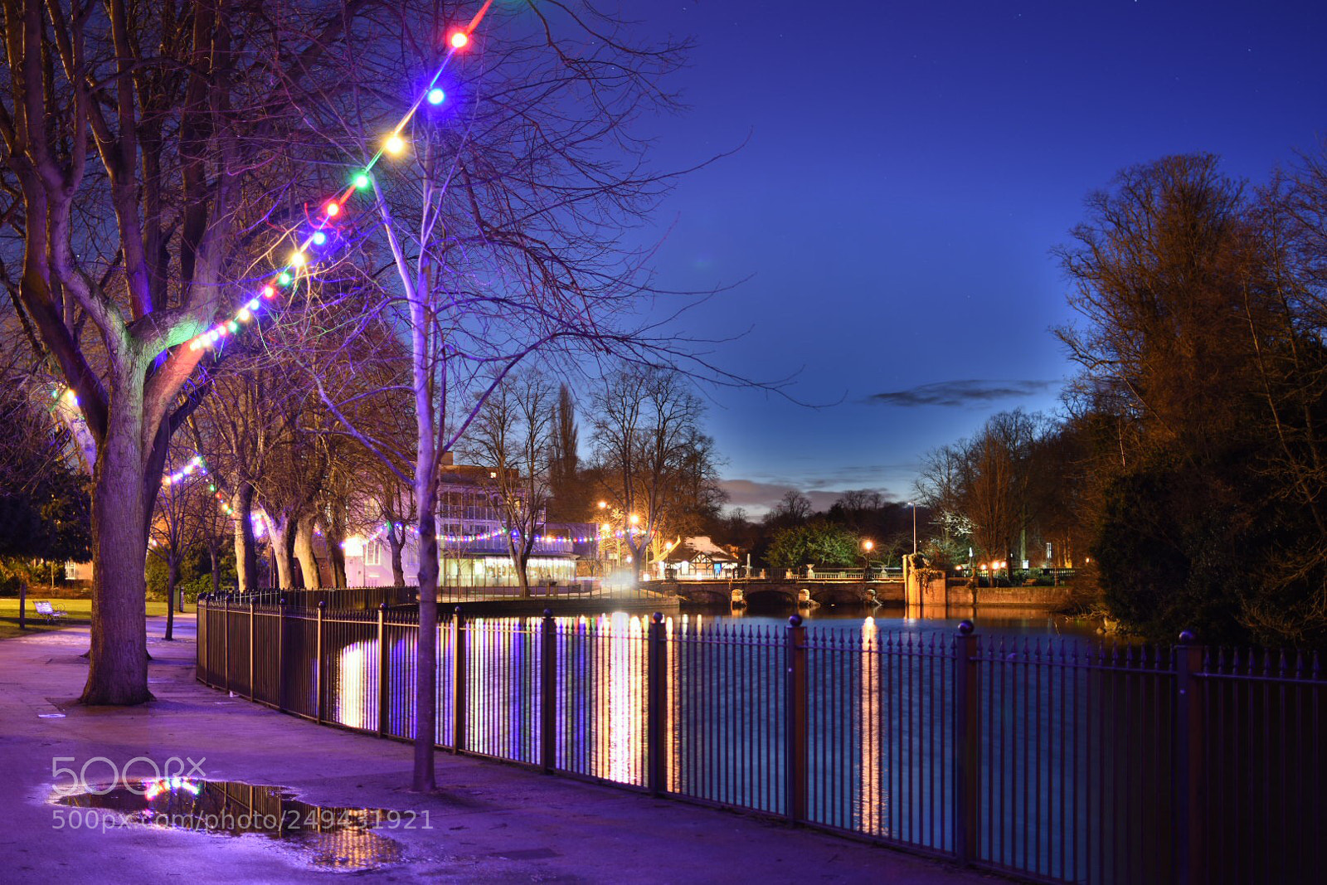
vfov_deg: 25.8
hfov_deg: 37.8
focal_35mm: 52
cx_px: 664
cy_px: 442
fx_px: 1935
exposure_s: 2.5
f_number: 1.8
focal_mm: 35
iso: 100
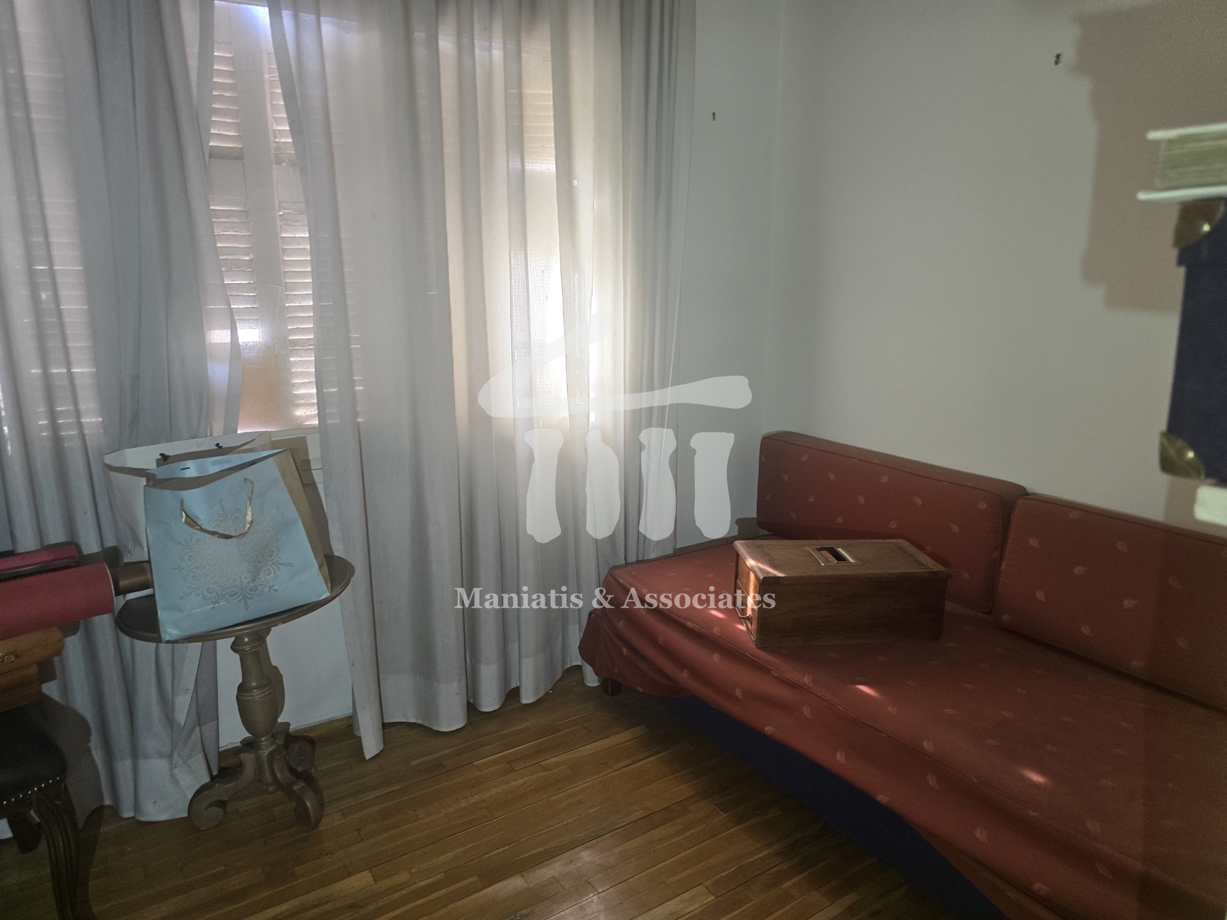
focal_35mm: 23
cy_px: 460
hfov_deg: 73.9
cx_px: 614
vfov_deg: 58.9
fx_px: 815
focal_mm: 6.3
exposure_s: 1/100
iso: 200
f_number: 1.7
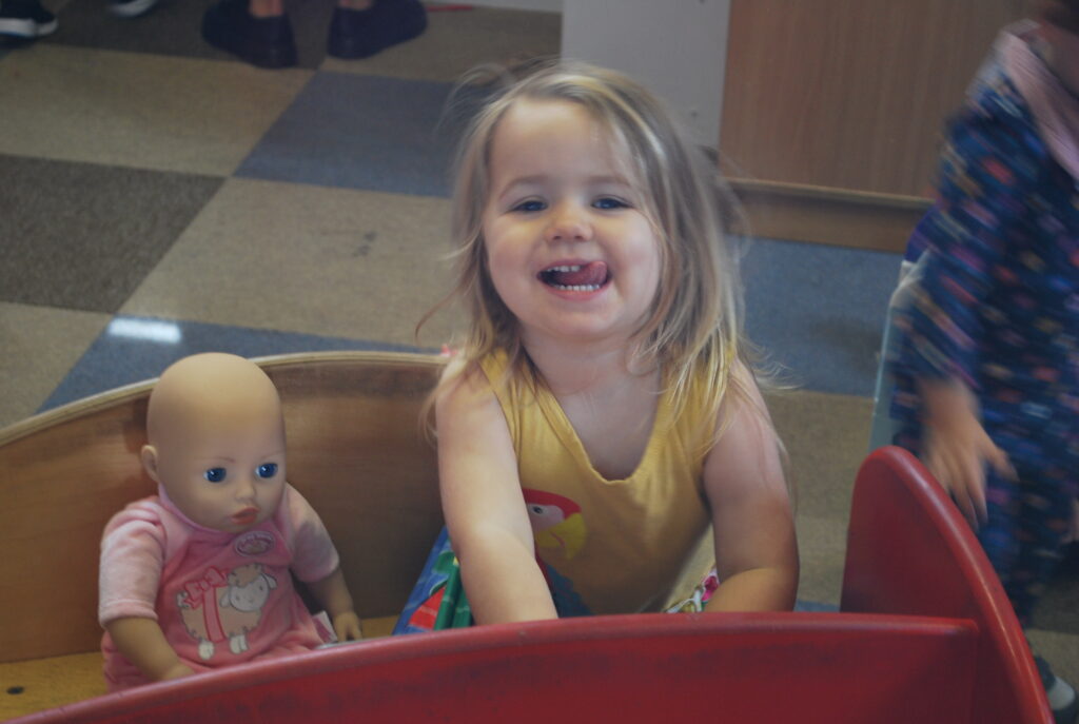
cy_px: 362
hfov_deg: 24.6
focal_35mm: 82
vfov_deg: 16.6
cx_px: 540
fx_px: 2477
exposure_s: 1/30
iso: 400
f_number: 5.6
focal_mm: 55
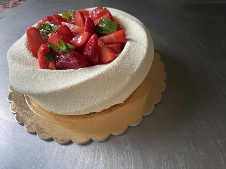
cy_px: 84
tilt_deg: -47.1
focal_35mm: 26
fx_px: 170
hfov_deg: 67.3
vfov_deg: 53.0
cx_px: 113
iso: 250
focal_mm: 4.25
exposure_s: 1/60
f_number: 1.8
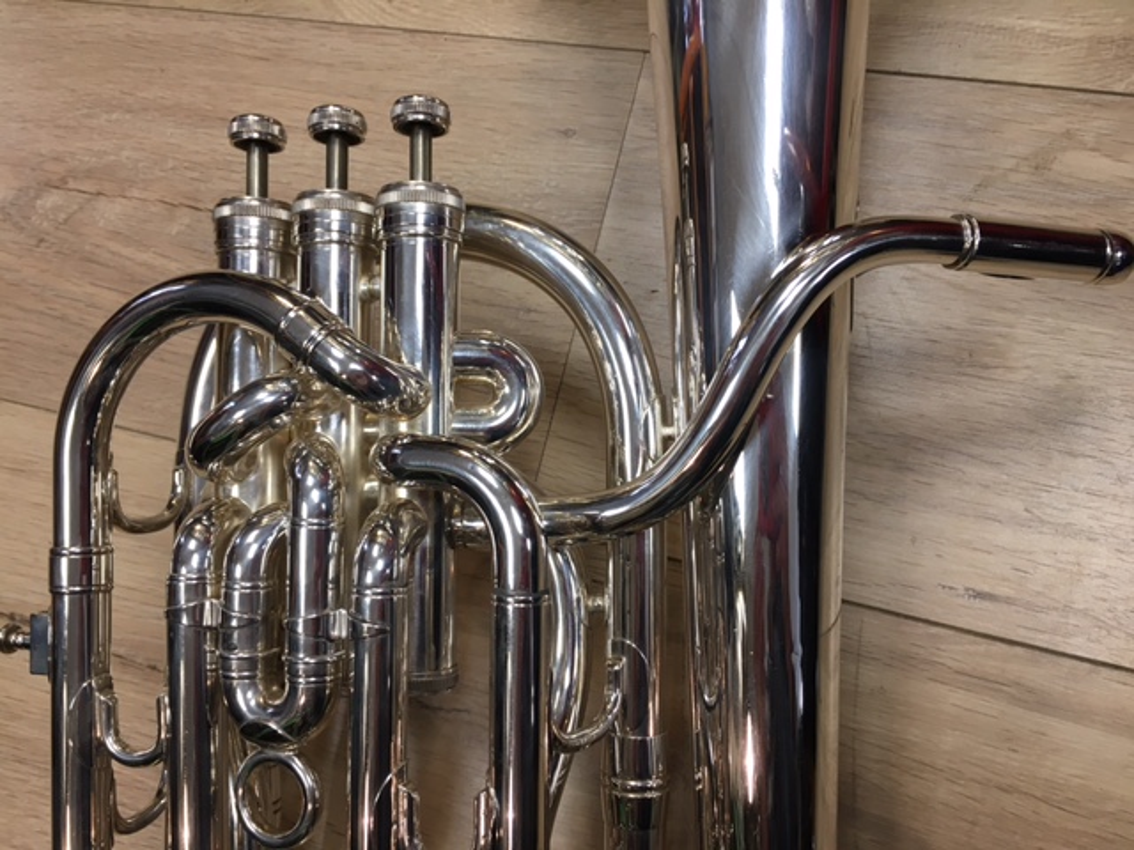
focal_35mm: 29
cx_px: 567
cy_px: 425
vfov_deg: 48.2
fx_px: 950
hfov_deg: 61.7
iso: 80
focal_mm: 4.15
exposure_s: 1/33
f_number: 2.2
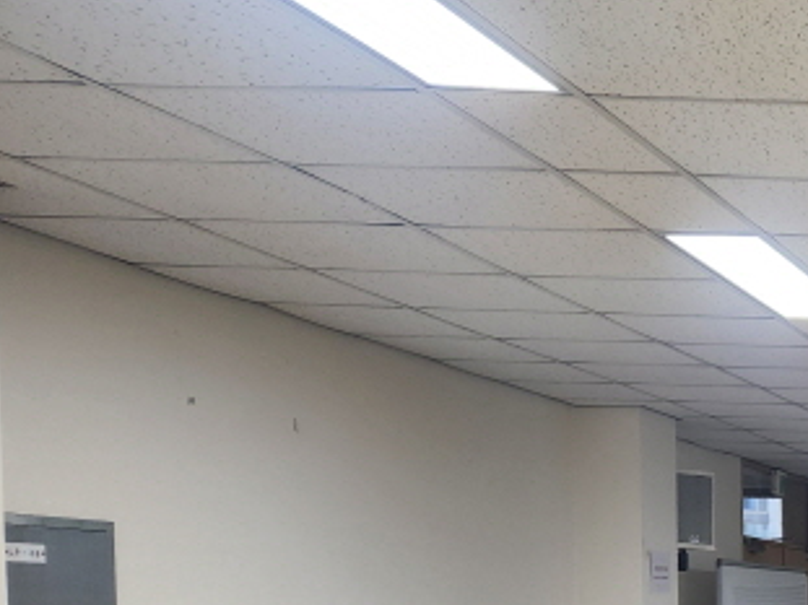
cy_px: 706
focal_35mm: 74
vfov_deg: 18.9
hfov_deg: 21.2
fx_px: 1727
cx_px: 1289
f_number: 1.8
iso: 100
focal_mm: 5.4
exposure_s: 1/120
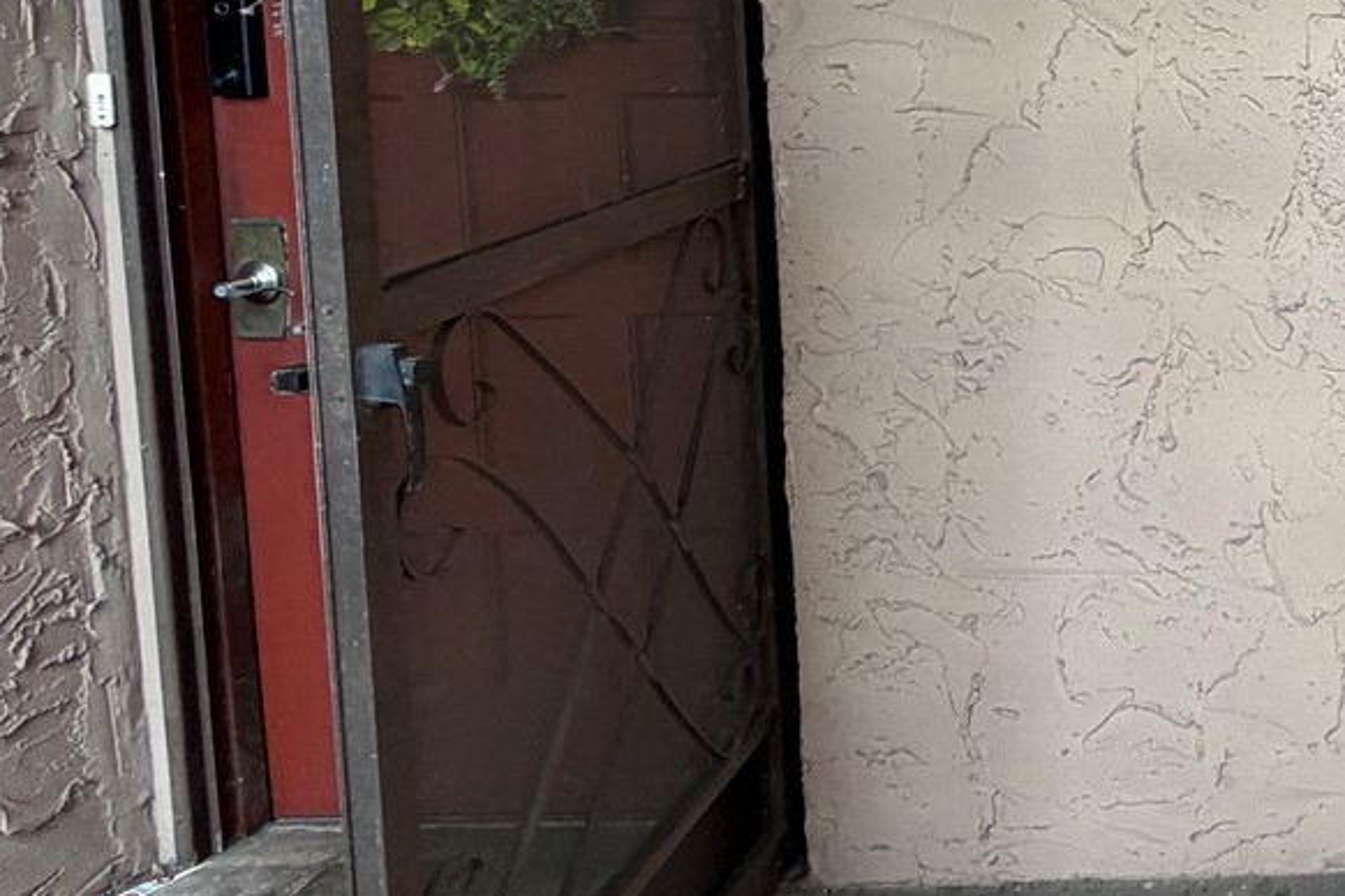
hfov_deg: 33.7
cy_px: 39
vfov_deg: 31.4
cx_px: 1784
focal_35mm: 40
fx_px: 1494
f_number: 2.2
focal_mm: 2.22
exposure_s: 1/121
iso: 125
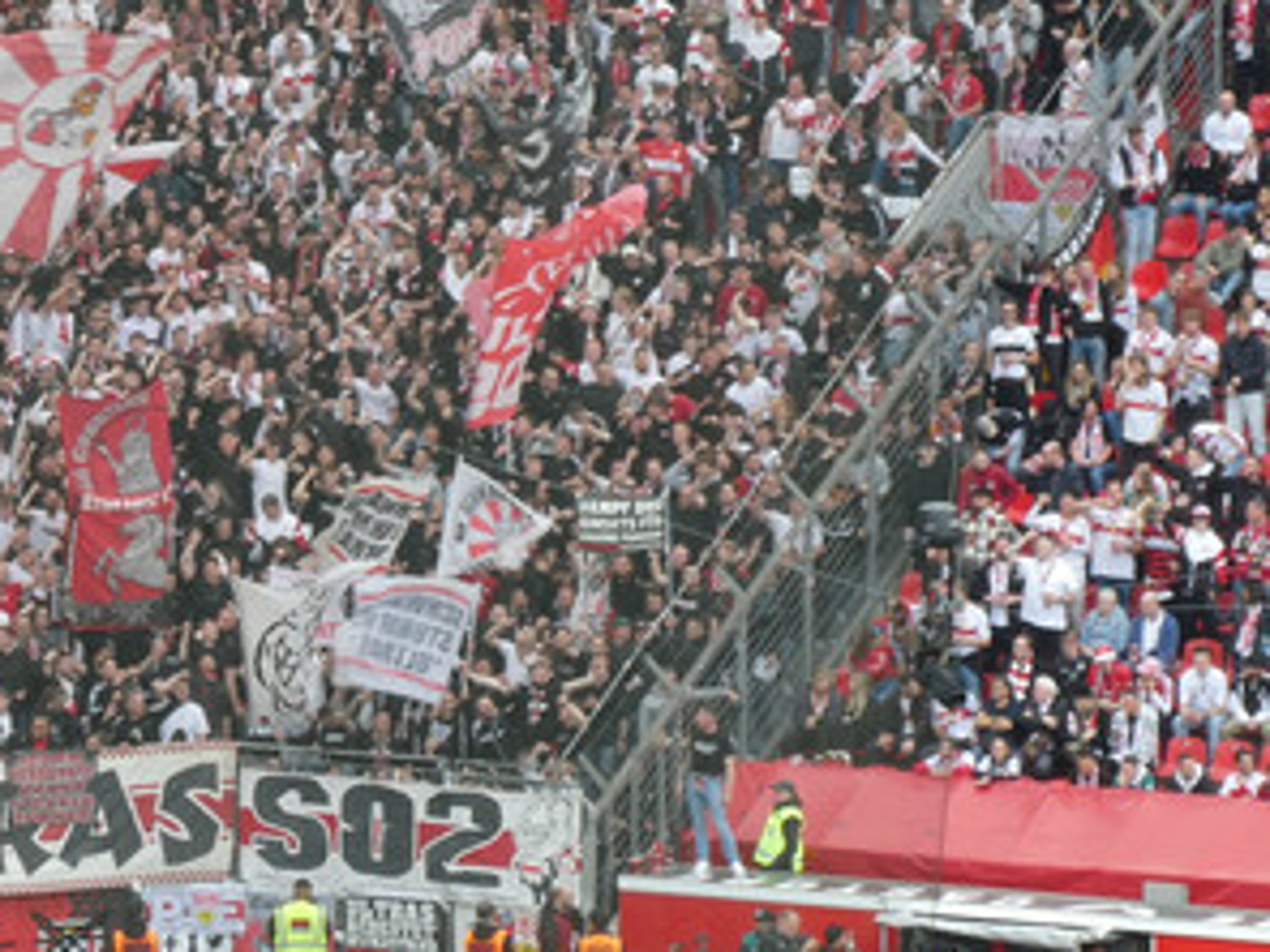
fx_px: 11997
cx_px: 146
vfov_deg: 4.5
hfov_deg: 6.0
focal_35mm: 327
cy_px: 193
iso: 160
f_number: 5.4
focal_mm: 27.1
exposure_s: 1/80
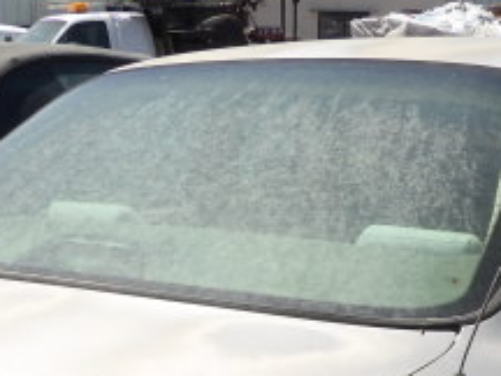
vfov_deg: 18.8
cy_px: 522
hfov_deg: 27.3
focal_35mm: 71
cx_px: 193
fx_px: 1028
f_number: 4.6
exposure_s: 1/847
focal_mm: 4.3
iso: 100
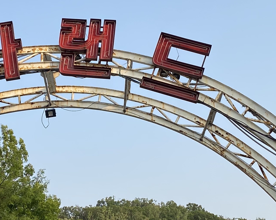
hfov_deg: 23.7
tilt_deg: +23.1
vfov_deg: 19.2
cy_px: 123
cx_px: 79
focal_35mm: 80
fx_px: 653
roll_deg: +1.4
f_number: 1.8
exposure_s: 1/1135
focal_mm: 4.25
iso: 32
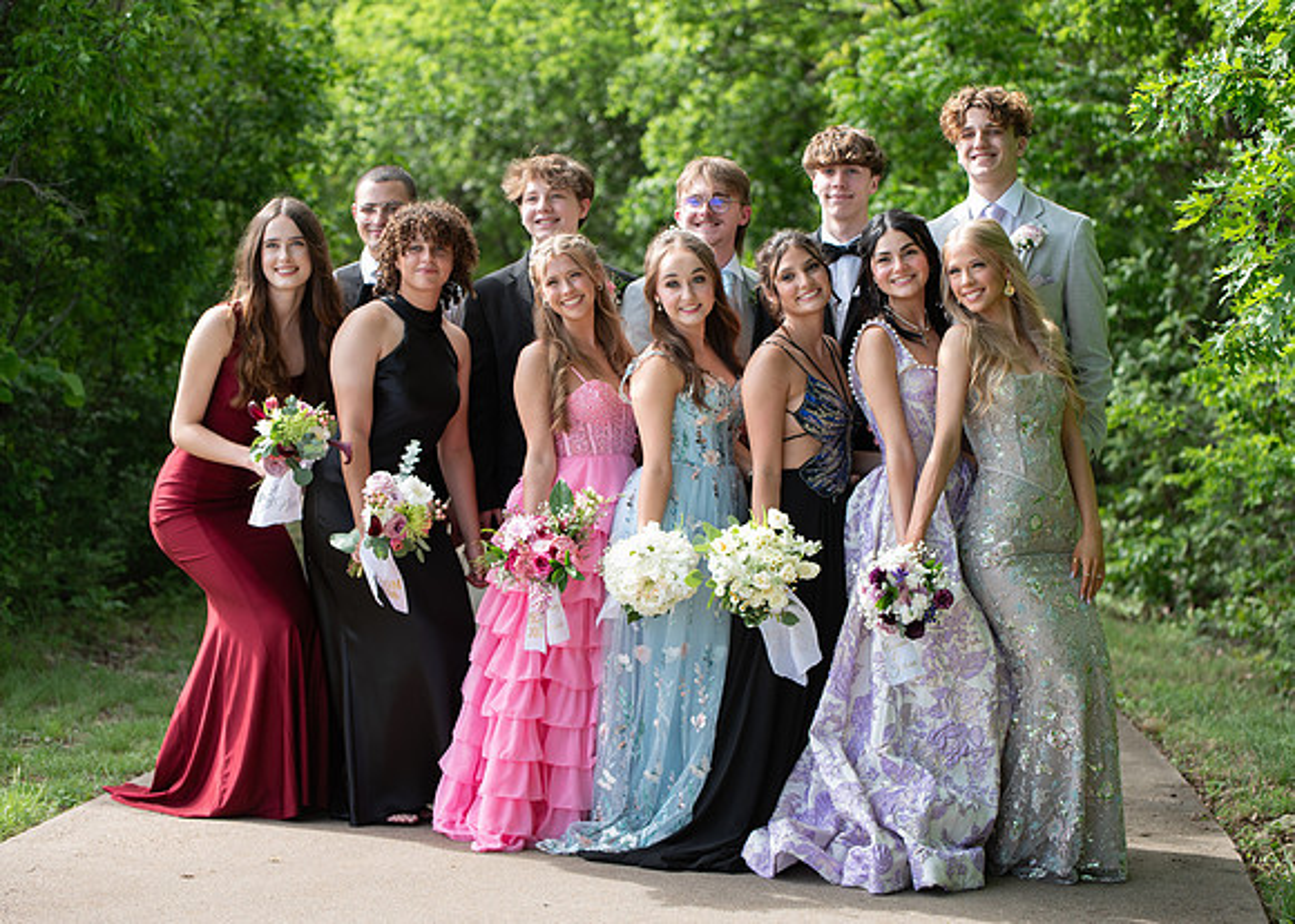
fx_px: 2917
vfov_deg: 18.0
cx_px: 658
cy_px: 440
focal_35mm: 79
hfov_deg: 25.0
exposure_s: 1/400
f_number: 2.8
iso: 100
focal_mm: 70
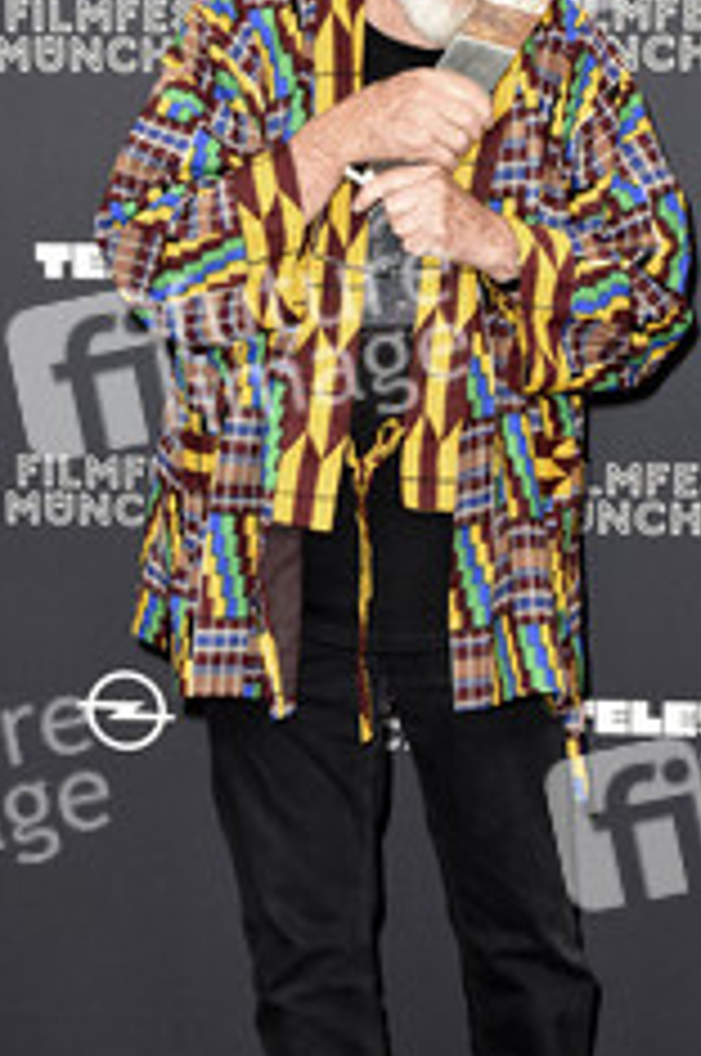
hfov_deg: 13.4
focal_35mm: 102
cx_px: 368
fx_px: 2988
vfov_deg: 20.0
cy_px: 580
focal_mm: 40
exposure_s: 1/160
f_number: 6.3
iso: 640
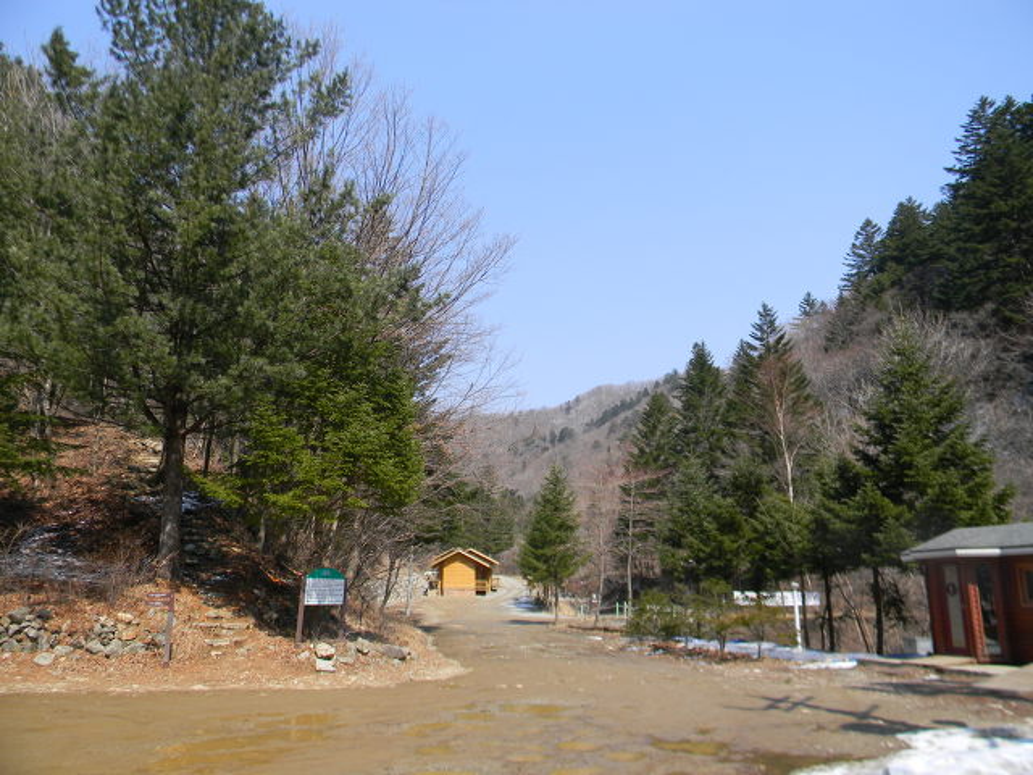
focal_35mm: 28
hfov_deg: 63.4
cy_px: 388
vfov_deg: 49.7
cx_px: 516
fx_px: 836
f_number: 3.5
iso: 80
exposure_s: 1/639
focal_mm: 5
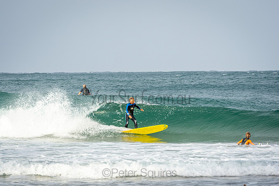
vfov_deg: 4.5
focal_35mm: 308
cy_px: 93
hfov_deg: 6.7
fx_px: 2390
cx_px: 140
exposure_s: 1/1000
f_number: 5.6
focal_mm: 200
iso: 200
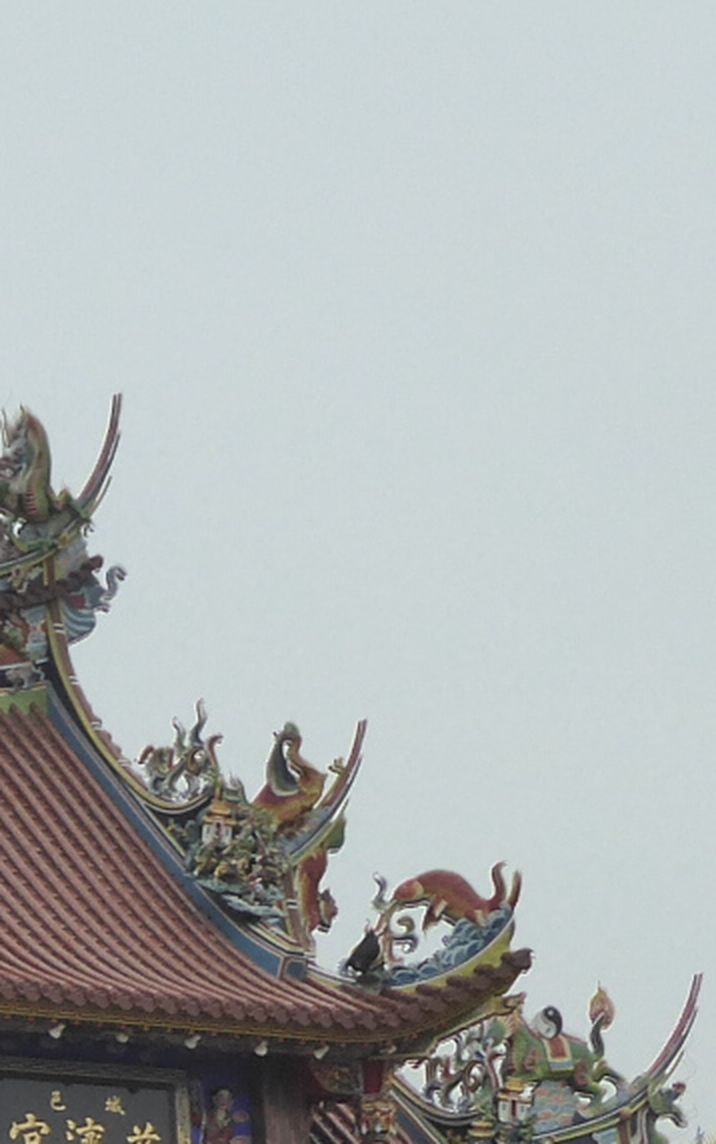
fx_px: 5770
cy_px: 1372
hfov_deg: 7.1
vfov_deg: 11.1
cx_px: -52
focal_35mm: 185
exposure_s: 1/400
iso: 200
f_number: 3.7
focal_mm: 6.7
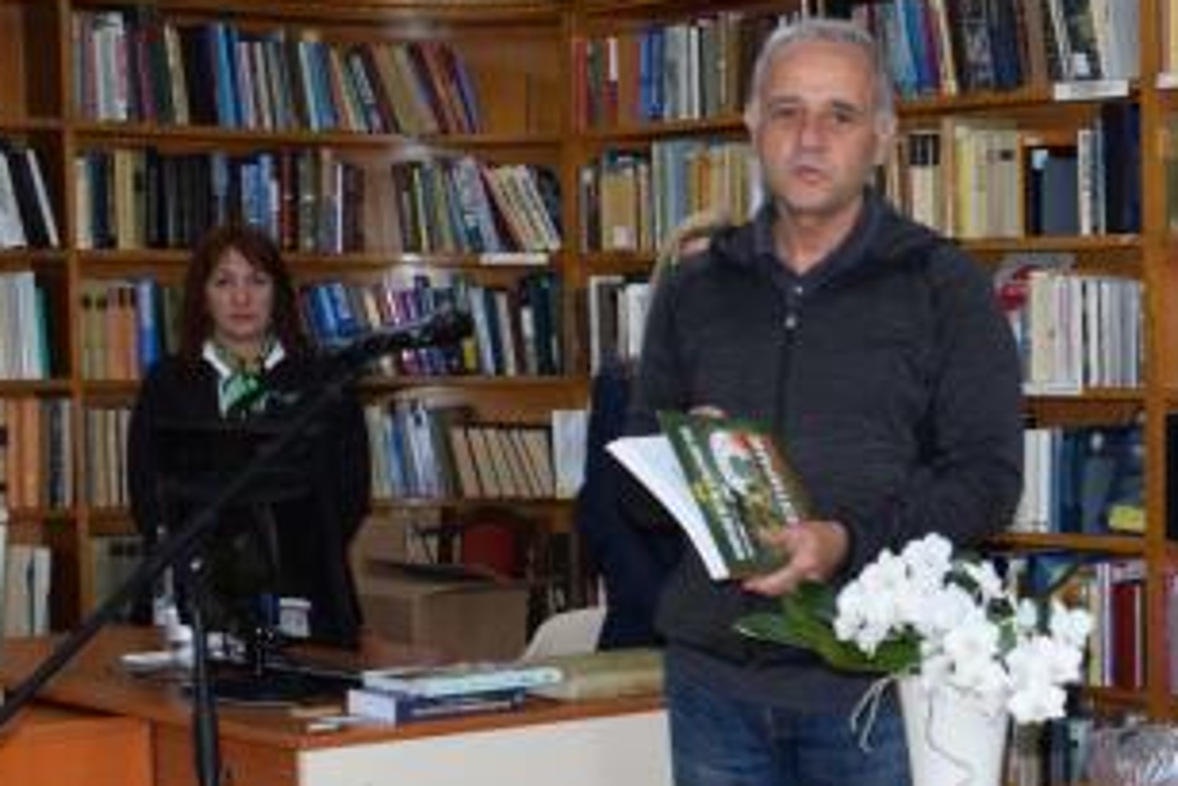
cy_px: 702
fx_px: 2881
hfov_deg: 22.3
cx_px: 1147
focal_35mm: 88
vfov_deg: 15.4
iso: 800
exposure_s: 1/80
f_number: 4.5
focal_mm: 20
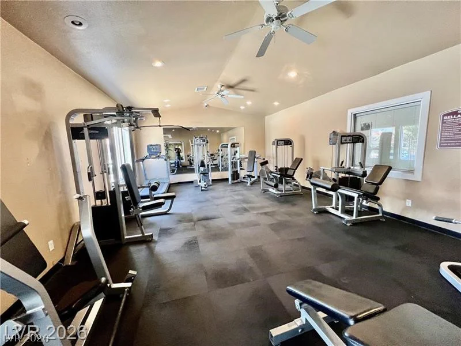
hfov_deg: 106.2
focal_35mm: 13
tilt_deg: -8.3
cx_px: 230
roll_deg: +1.4
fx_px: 173
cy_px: 173
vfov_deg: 89.9
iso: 200
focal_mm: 1.57
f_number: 1.8
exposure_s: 1/60
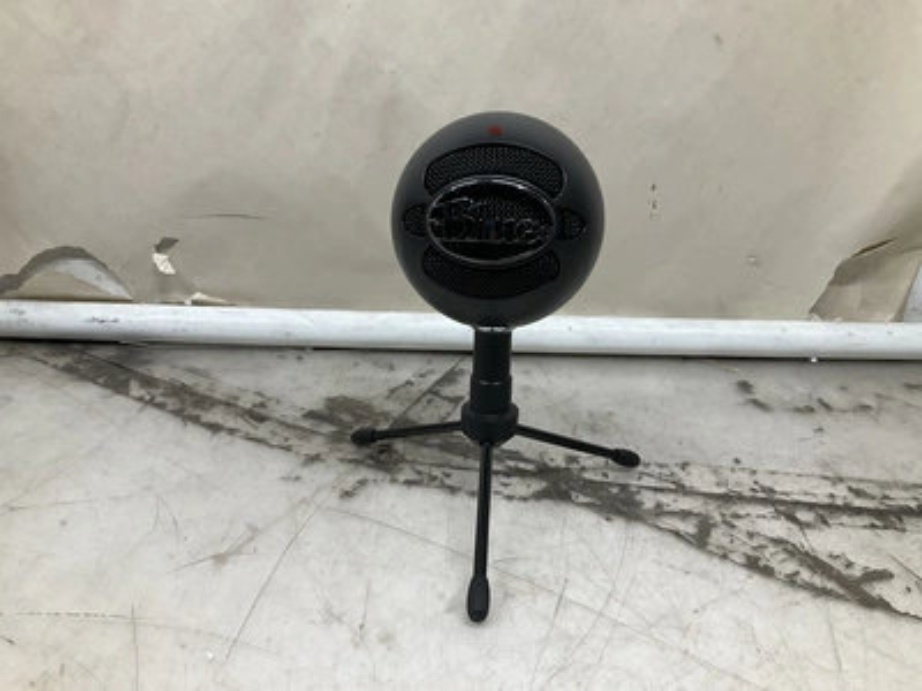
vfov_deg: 48.2
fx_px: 772
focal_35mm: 29
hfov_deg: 61.7
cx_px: 461
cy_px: 346
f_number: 1.8
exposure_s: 1/120
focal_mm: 3
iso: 40
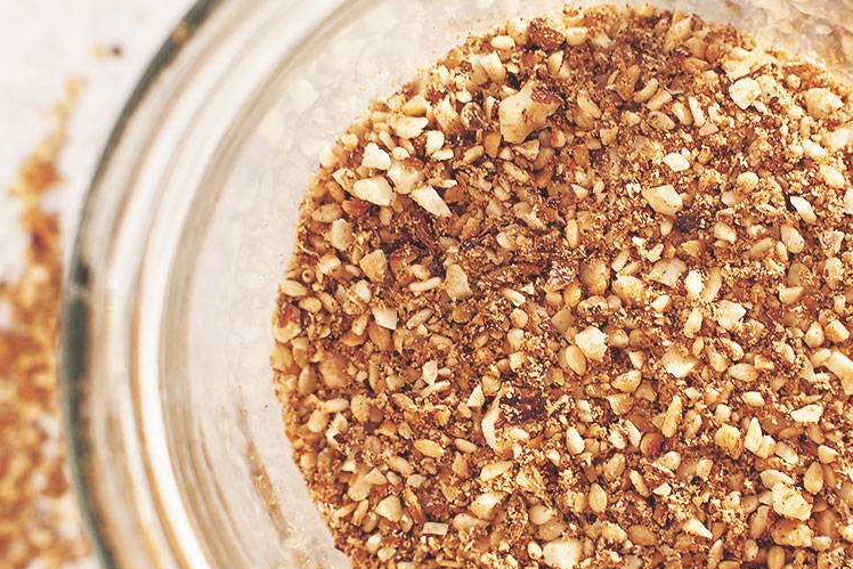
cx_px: 628
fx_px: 1493
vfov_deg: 21.5
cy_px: 351
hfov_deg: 31.4
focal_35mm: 63
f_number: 4
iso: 200
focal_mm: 17
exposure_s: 1/125
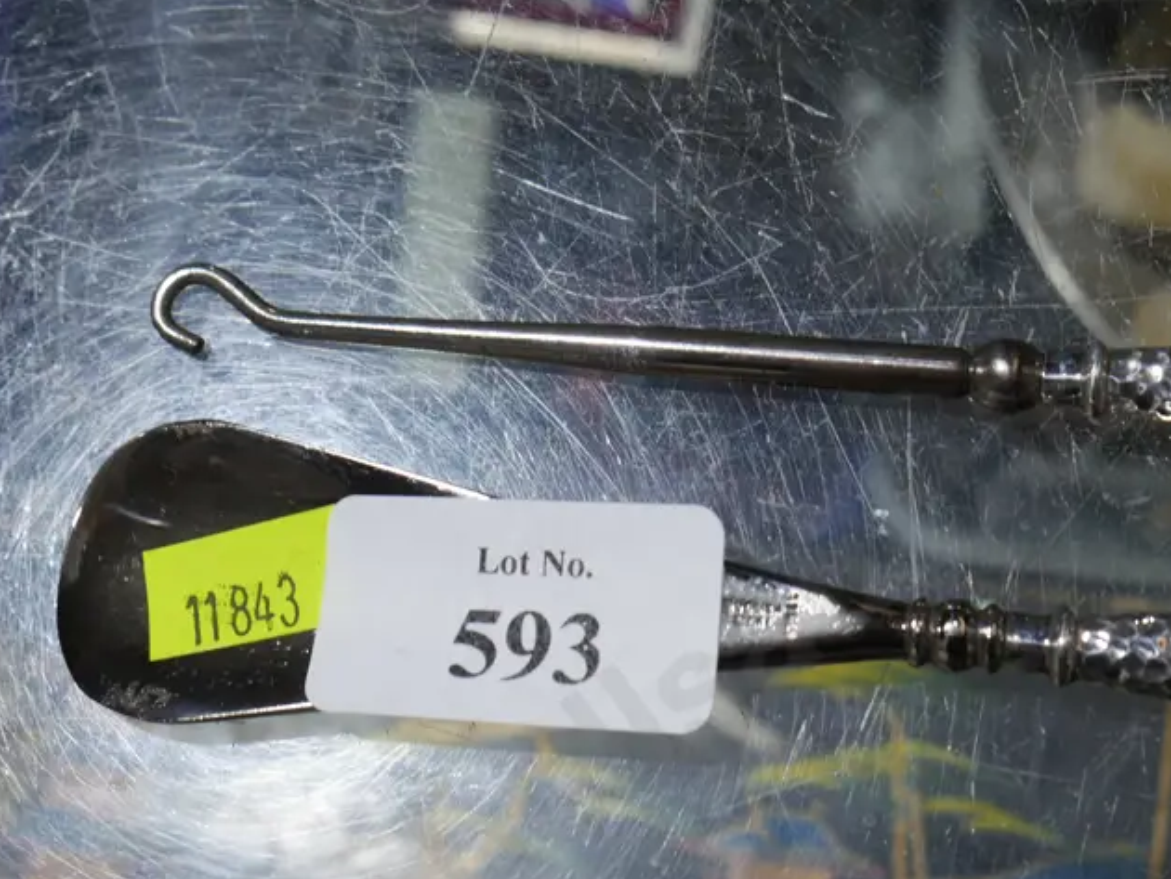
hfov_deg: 24.8
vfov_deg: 18.9
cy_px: 576
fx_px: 2640
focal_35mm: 78
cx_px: 857
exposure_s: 1/60
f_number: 5.6
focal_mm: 24
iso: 320
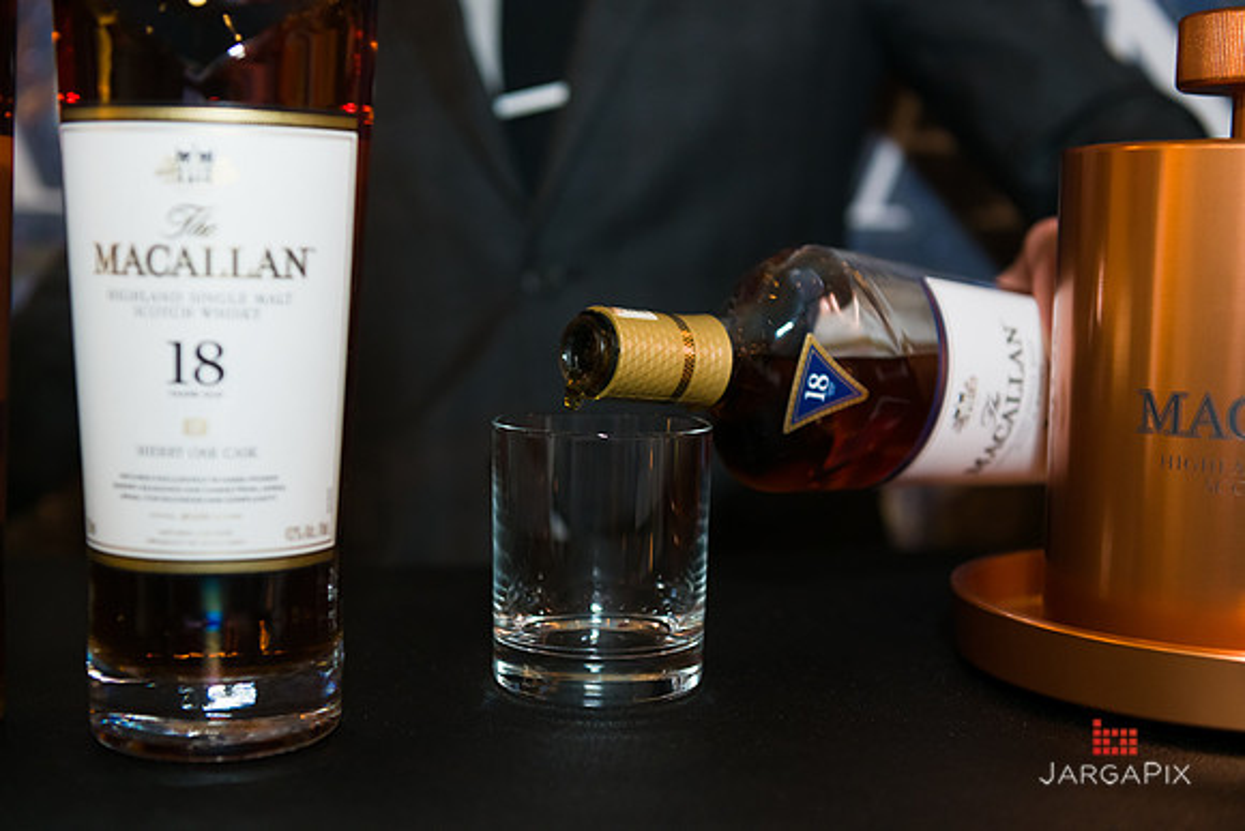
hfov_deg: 38.2
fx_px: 1799
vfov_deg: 26.0
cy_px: 416
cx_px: 622
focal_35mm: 52
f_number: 3.2
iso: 1600
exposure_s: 1/125
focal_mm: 52
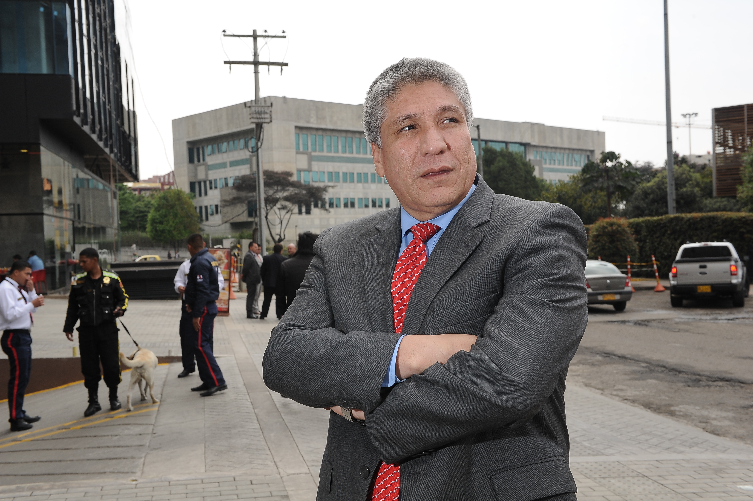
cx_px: 376
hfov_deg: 46.4
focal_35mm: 42
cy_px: 250
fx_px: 878
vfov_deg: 31.9
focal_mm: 42
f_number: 11
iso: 400
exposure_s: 1/250
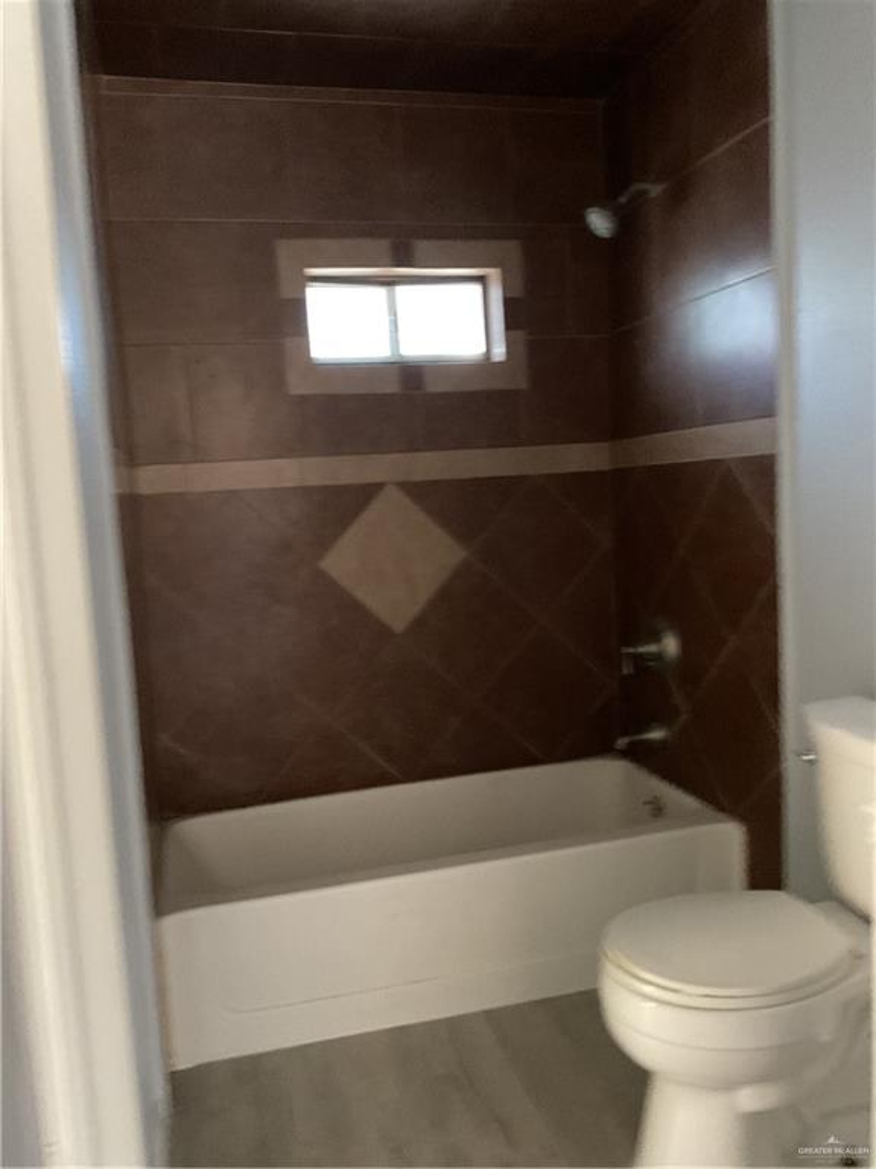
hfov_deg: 48.2
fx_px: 979
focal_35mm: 29
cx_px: 438
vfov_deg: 61.7
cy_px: 584
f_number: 1.8
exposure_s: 1/20
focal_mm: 3
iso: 500
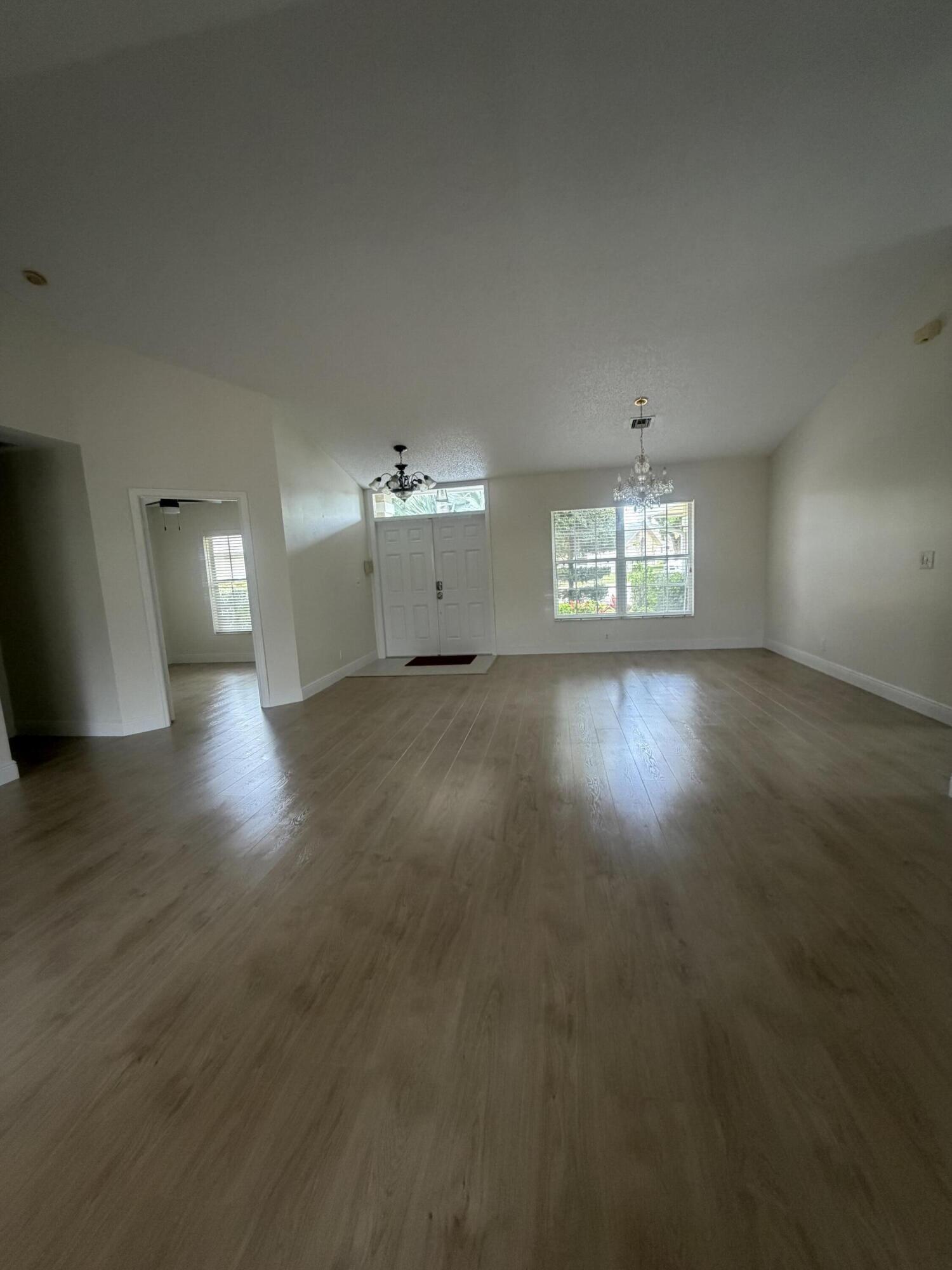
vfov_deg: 102.1
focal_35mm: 14
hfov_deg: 85.7
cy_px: 635
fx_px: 513
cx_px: 476
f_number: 2.2
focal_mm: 2.22
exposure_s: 1/121
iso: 320
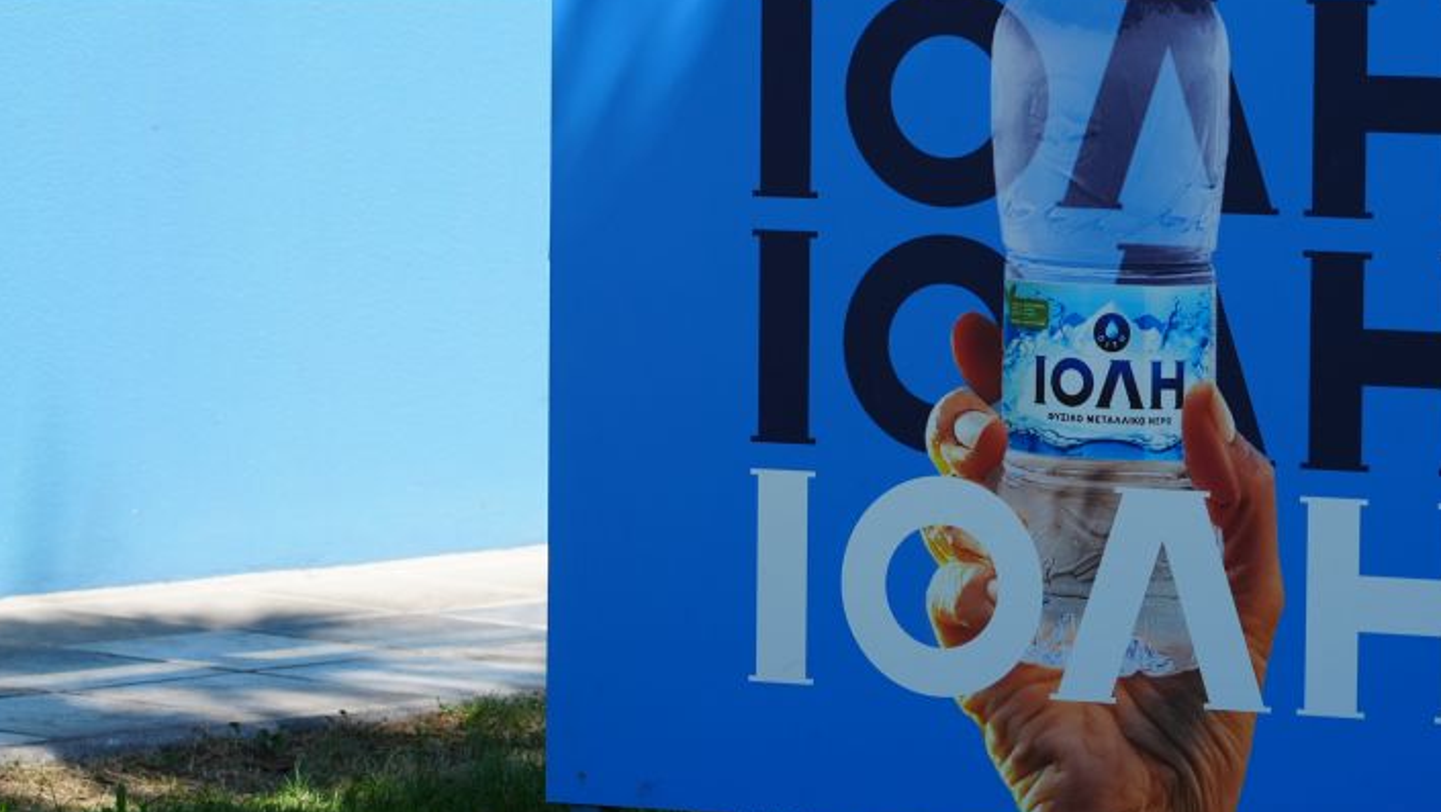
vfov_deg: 5.2
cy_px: 27
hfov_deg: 9.2
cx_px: 828
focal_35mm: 234
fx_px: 8943
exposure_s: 1/400
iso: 100
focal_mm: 105
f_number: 5.6
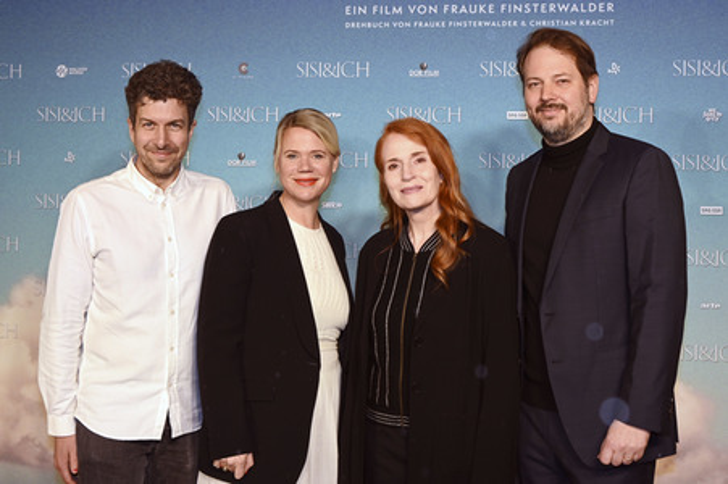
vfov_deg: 30.5
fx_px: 889
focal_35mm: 44
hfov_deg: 44.5
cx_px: 364
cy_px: 242
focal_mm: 44
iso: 1000
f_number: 5.3
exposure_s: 1/125
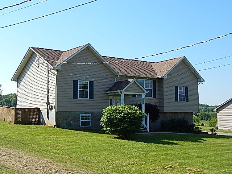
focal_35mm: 49
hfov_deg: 38.9
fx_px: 328
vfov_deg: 29.7
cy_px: 87
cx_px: 116
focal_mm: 8.6
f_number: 3.7
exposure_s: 1/1000
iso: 125
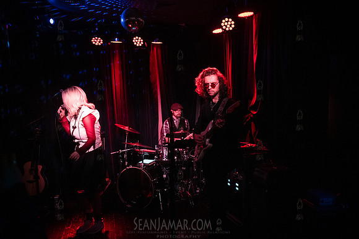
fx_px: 309
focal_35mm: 31
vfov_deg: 42.3
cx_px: 180
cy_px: 120
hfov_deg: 60.3
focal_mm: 31
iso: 12800
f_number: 3.5
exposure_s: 1/320
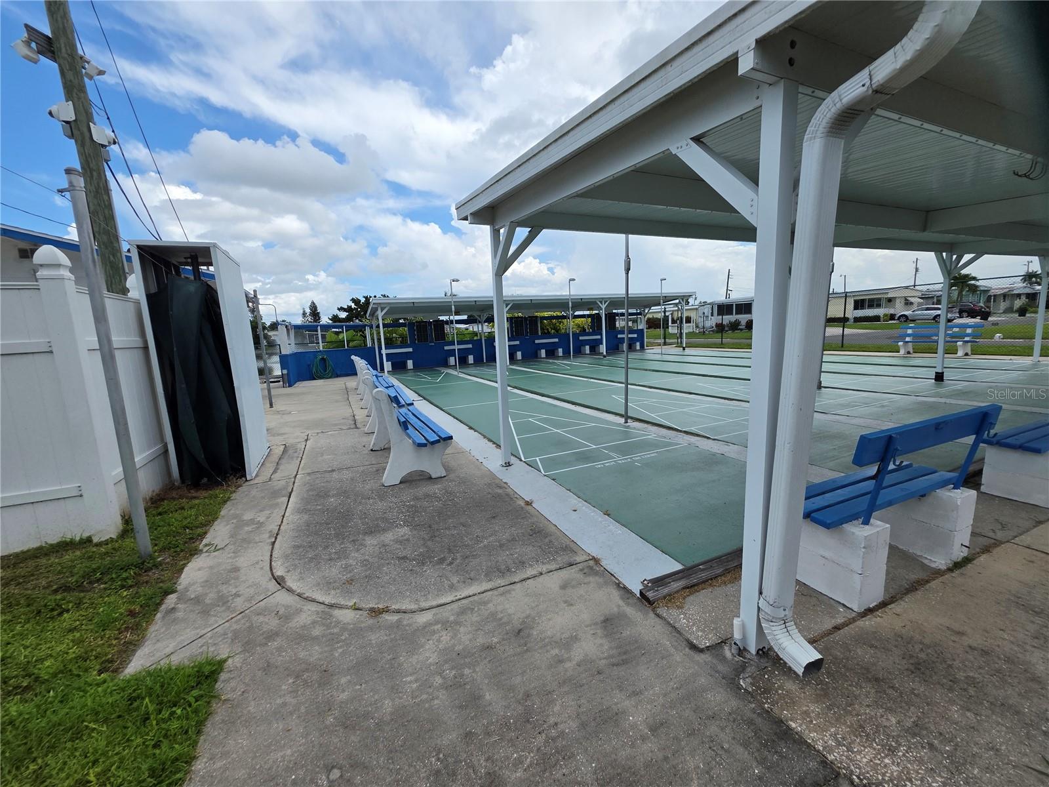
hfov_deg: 106.2
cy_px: 394
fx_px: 394
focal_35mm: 13
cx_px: 524
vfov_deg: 89.9
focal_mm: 2.2
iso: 40
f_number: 1.9
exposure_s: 1/2000
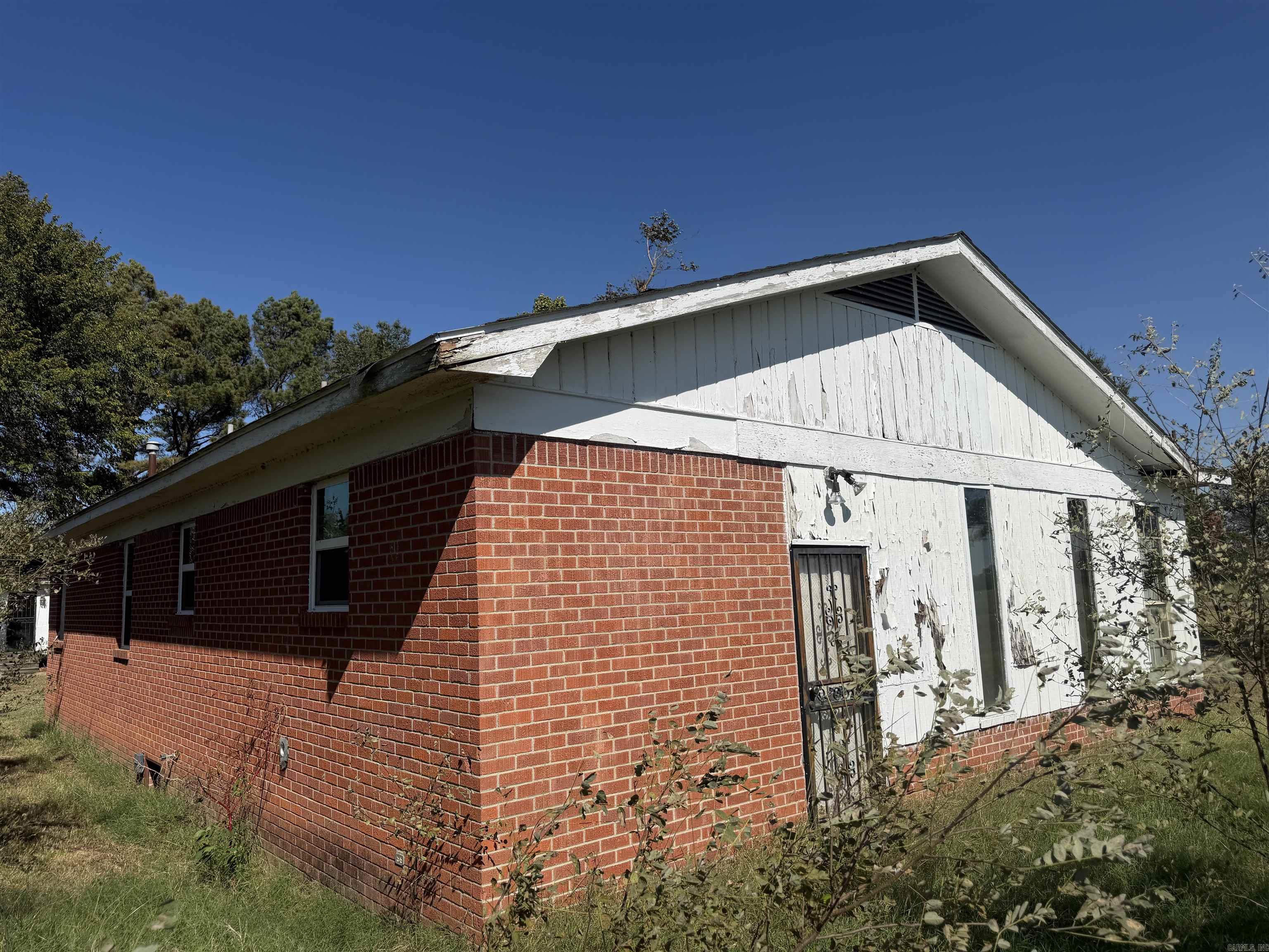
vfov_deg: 56.8
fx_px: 880
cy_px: 476
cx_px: 634
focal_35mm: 24
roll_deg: +2.4
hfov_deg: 71.6
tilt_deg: +11.4
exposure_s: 1/9091
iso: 80
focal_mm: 6.76
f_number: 1.78
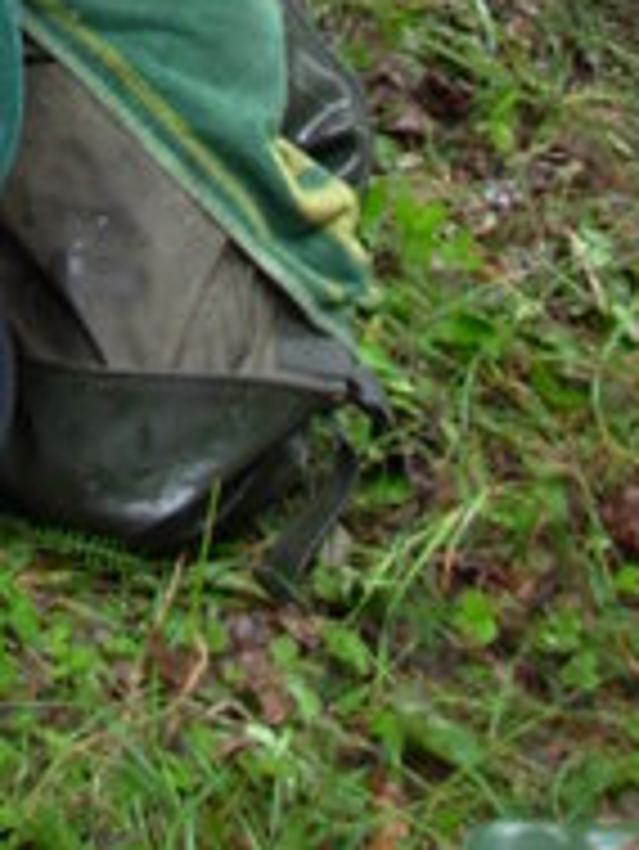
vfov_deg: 11.0
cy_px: -904
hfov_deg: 9.2
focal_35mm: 161
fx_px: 3958
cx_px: 18
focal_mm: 6.3
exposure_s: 1/39.2
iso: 50
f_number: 2.9
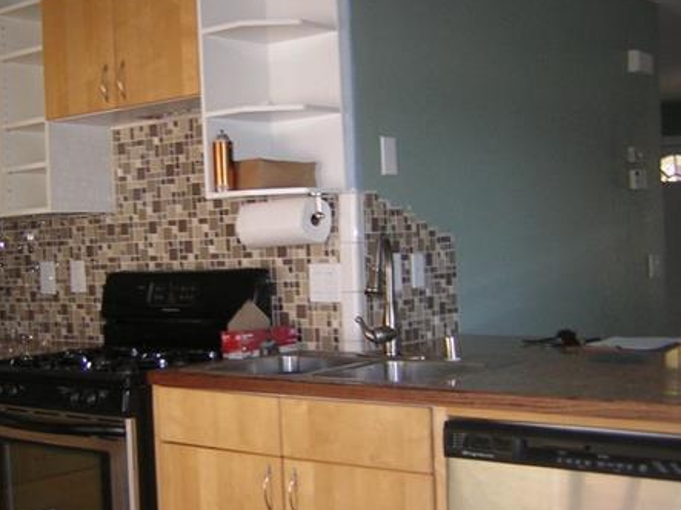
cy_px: 310
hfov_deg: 36.8
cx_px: 291
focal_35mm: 52
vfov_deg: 27.9
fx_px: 1023
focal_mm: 4.7
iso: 50
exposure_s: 1/30
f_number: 2.6
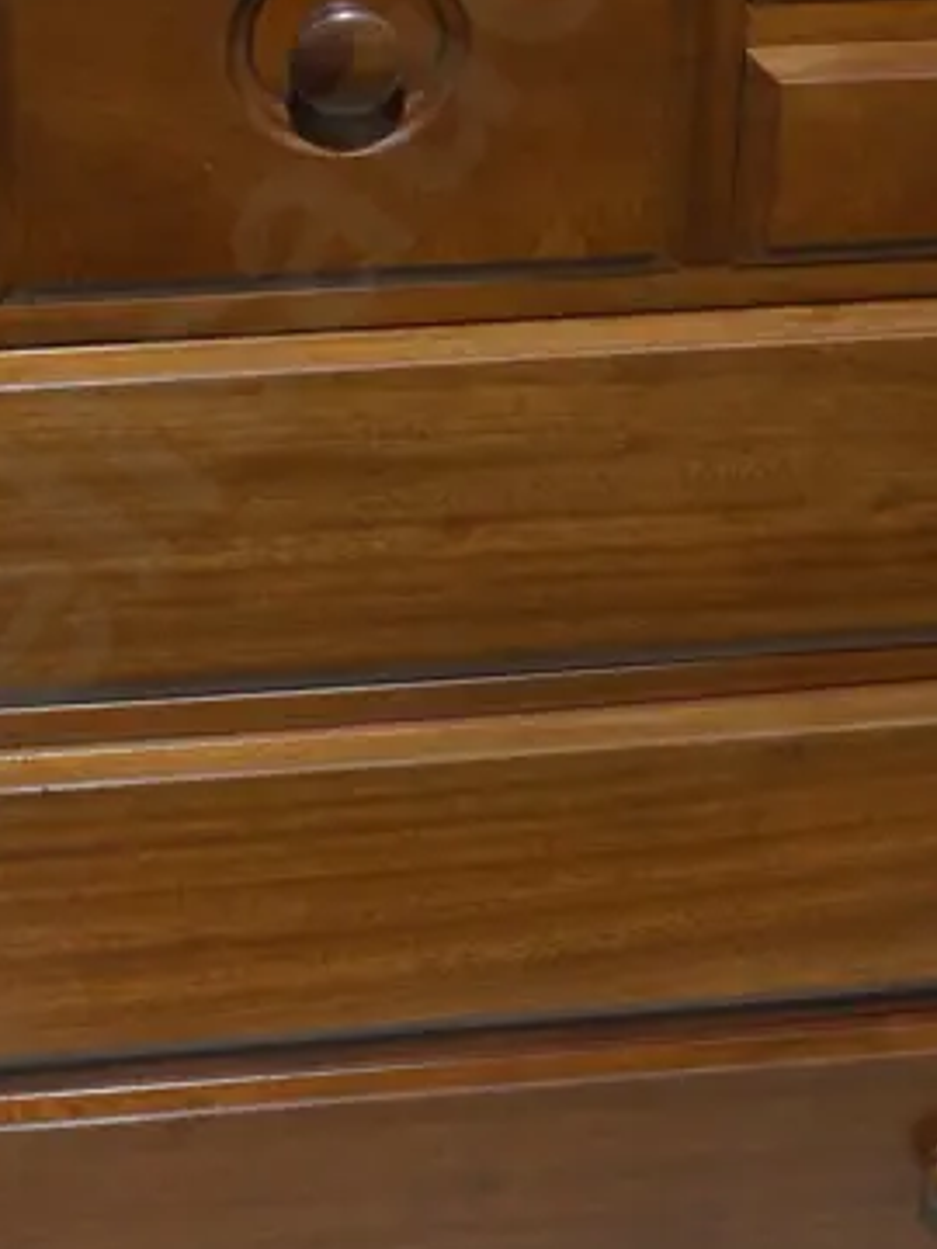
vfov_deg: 21.0
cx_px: 437
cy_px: 76
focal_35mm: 91
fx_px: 3284
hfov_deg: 16.2
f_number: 3.6
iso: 500
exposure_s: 1/60
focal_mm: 16
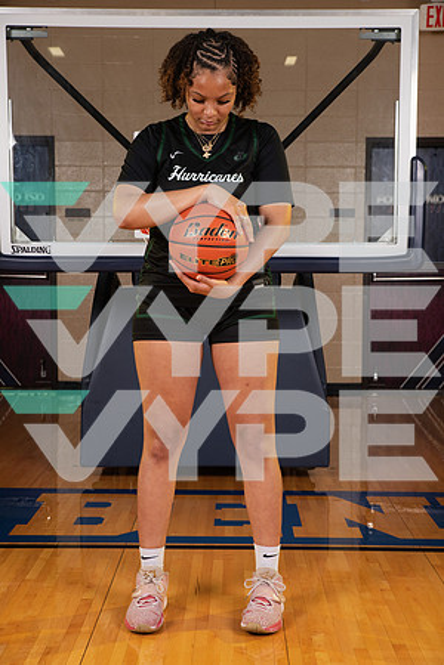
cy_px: 332
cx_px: 222
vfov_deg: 36.2
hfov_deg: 24.6
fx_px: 1017
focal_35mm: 55
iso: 320
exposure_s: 1/320
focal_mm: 55
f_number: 7.1
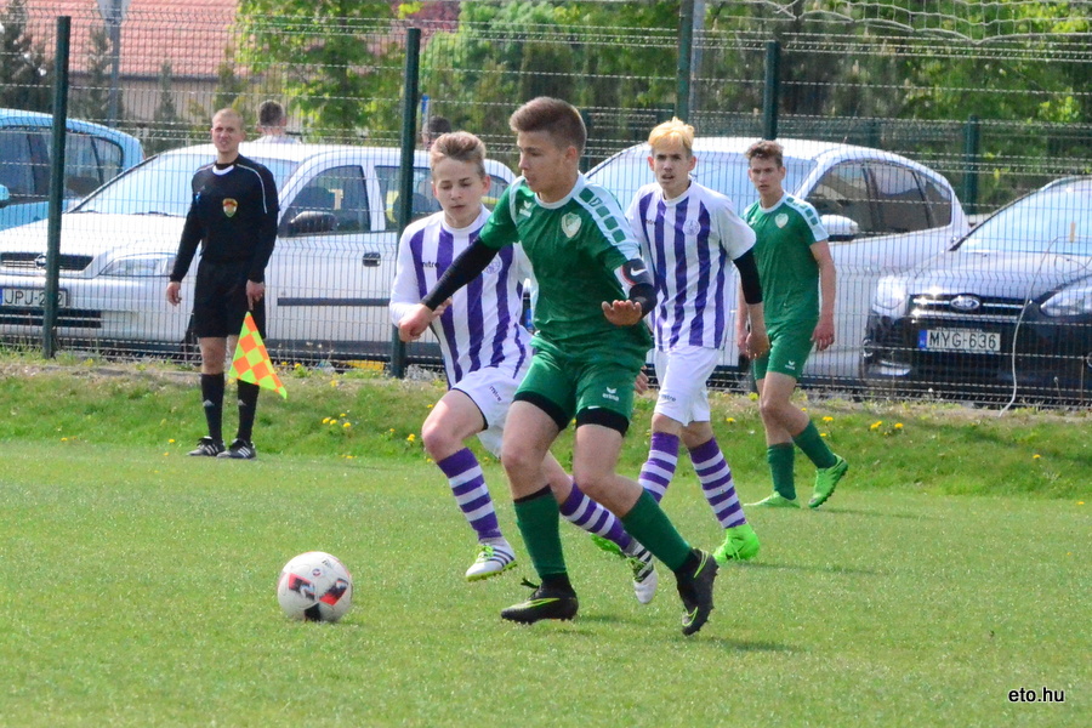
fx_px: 8872
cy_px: 364
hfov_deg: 7.0
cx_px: 546
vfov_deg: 4.7
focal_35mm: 292
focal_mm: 195
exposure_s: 1/8000
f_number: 11
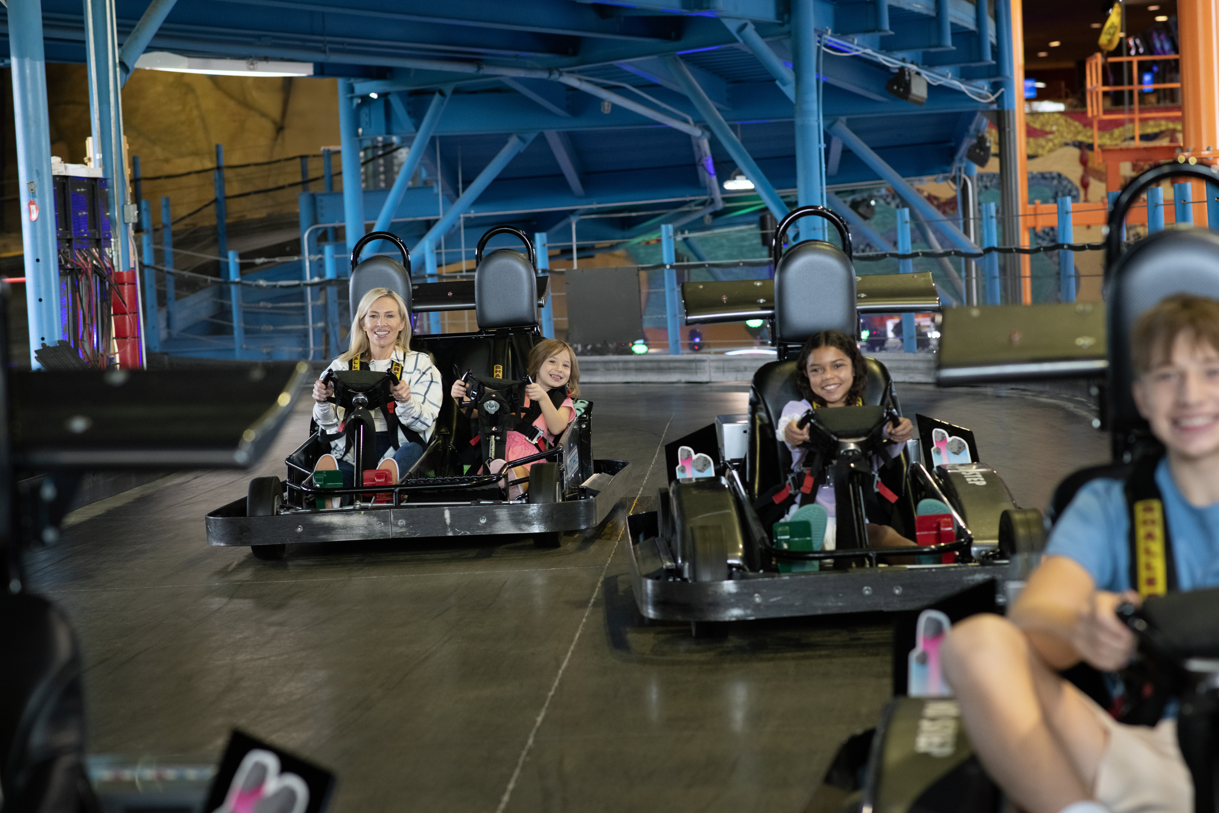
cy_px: 406
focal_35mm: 85
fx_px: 2878
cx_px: 610
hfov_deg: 23.9
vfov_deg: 16.1
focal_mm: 85
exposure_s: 1/200
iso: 1600
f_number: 4
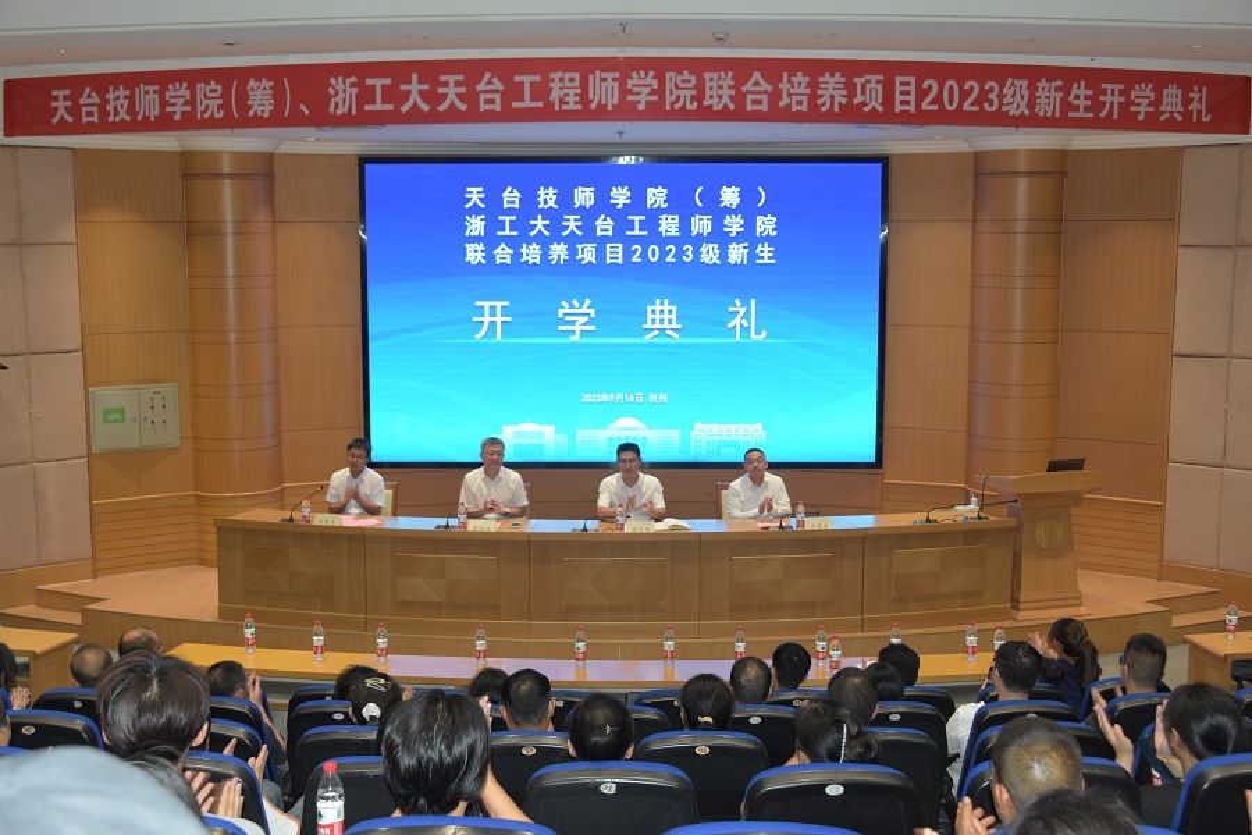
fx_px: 1356
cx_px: 626
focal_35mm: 39
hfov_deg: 49.6
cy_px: 418
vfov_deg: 34.2
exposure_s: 1/50
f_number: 5.6
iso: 800
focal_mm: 26
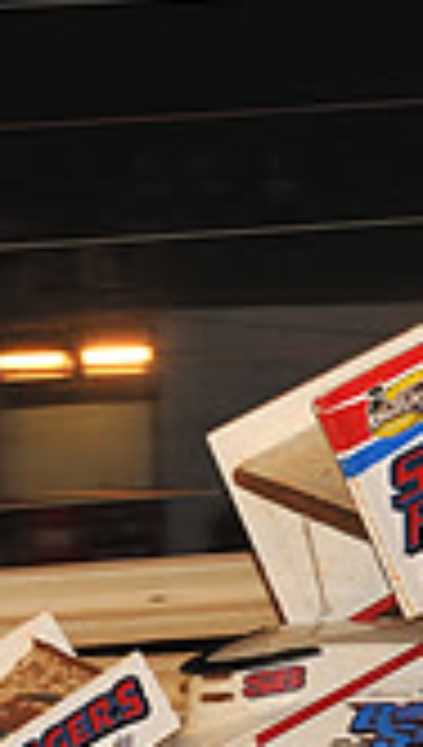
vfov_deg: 6.4
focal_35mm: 336
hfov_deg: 3.6
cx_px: 1080
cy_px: 544
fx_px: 6666
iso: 1250
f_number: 6.3
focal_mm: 92
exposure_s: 1/320
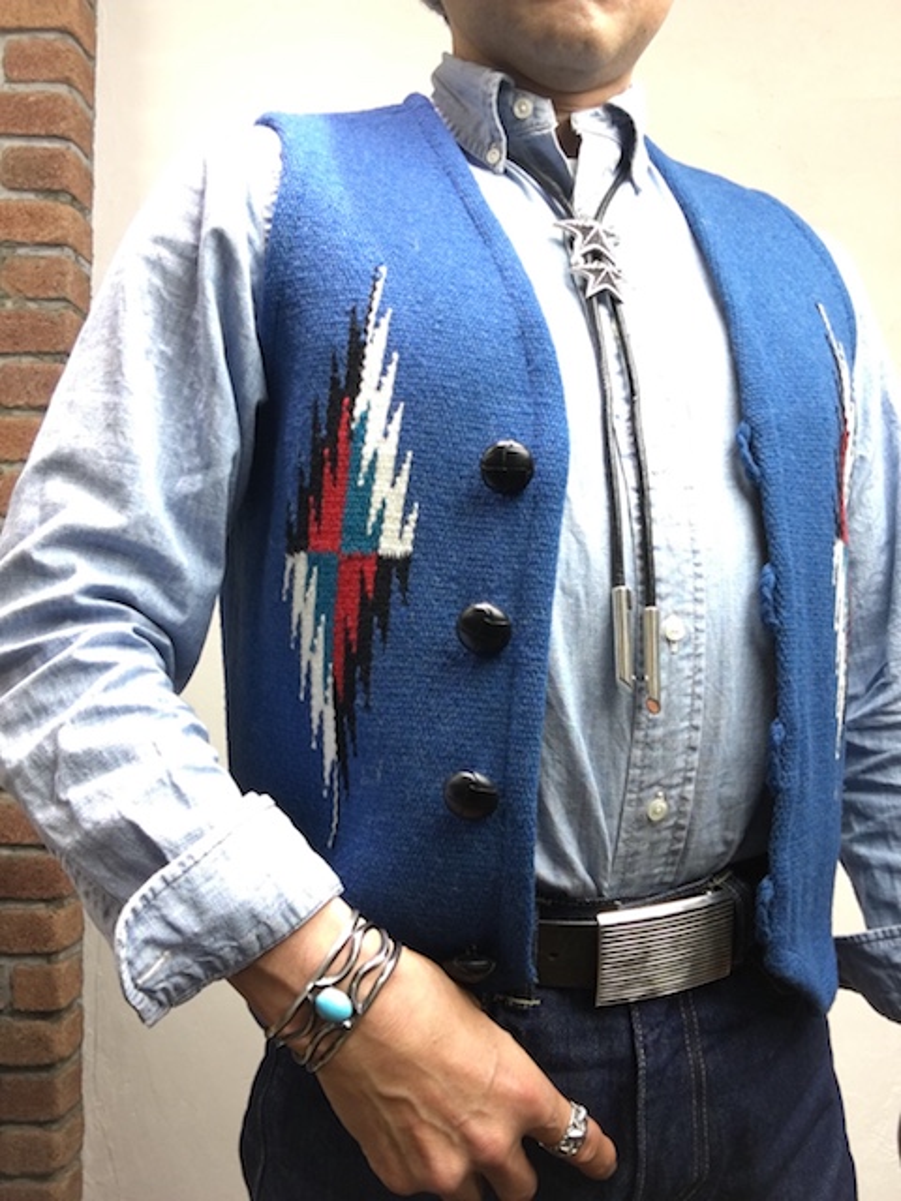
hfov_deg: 45.4
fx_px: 1076
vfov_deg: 58.4
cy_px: 600
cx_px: 450
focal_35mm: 31
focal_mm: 2.65
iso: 40
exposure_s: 1/17
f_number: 2.2
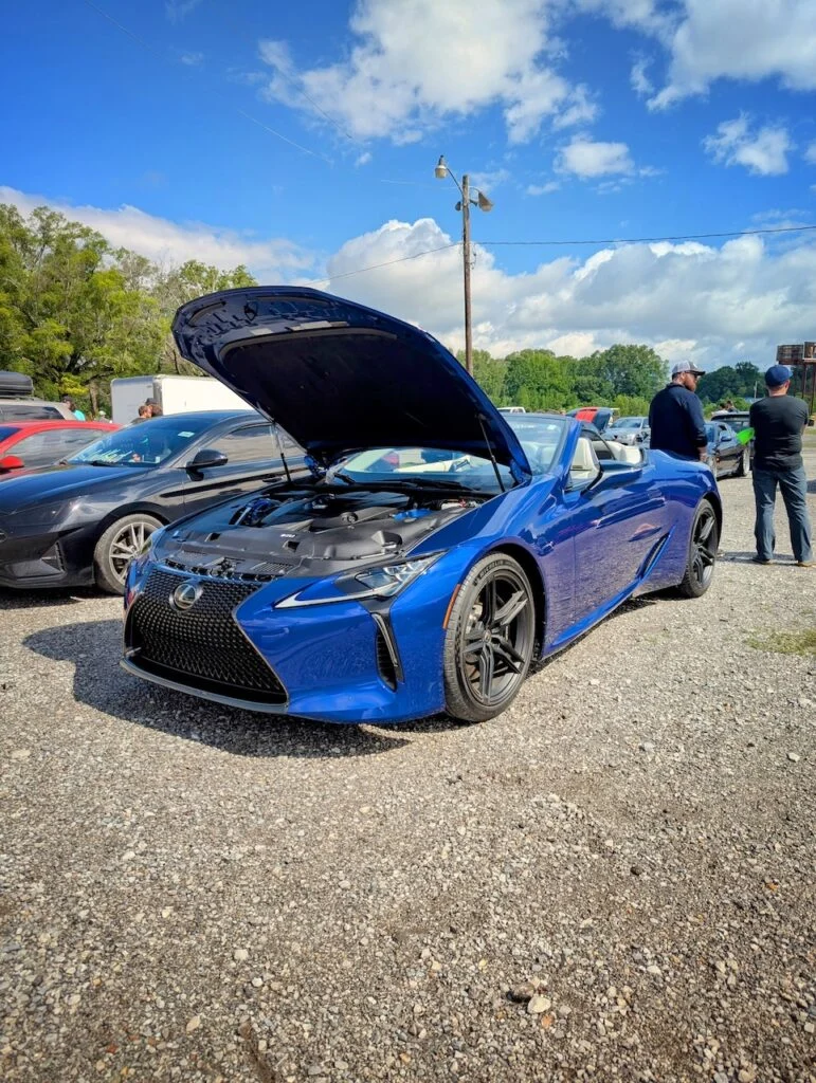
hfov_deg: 56.9
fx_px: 752
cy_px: 542
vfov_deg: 71.5
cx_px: 408
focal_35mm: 24
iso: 44
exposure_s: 1/833
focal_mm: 6.81
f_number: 1.85
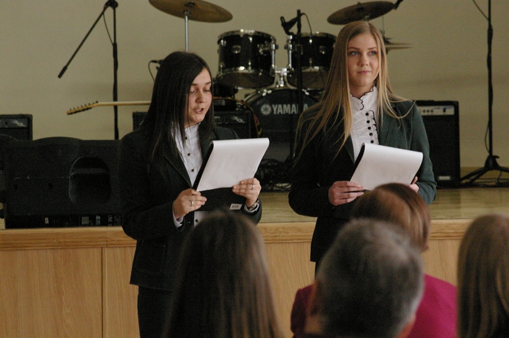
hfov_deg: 9.2
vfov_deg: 6.1
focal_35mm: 225
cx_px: 254
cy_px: 169
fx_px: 3179
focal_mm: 150
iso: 3200
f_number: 8
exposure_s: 1/45
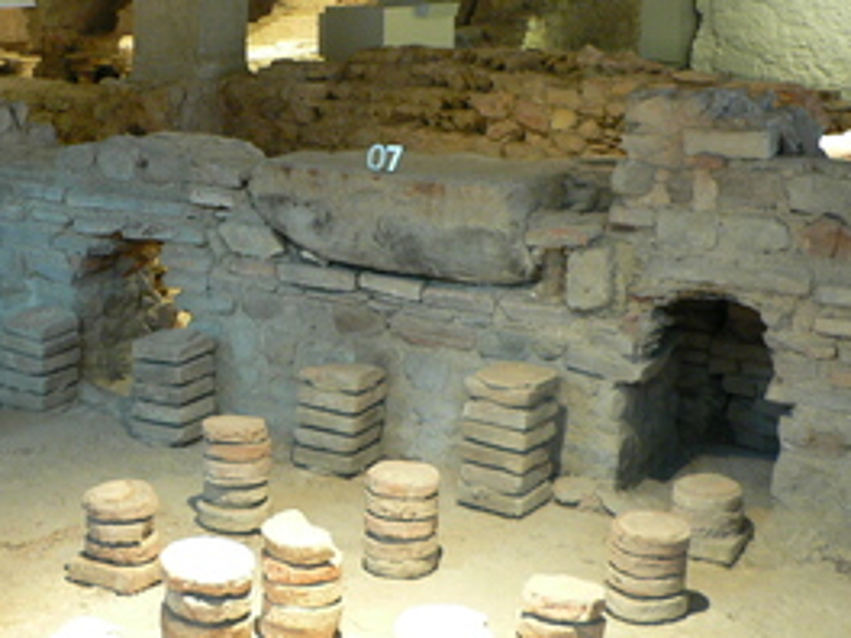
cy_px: 193
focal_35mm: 60
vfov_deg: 24.3
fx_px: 1475
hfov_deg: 31.5
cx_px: 193
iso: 200
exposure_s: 1/13
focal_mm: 6
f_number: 2.8
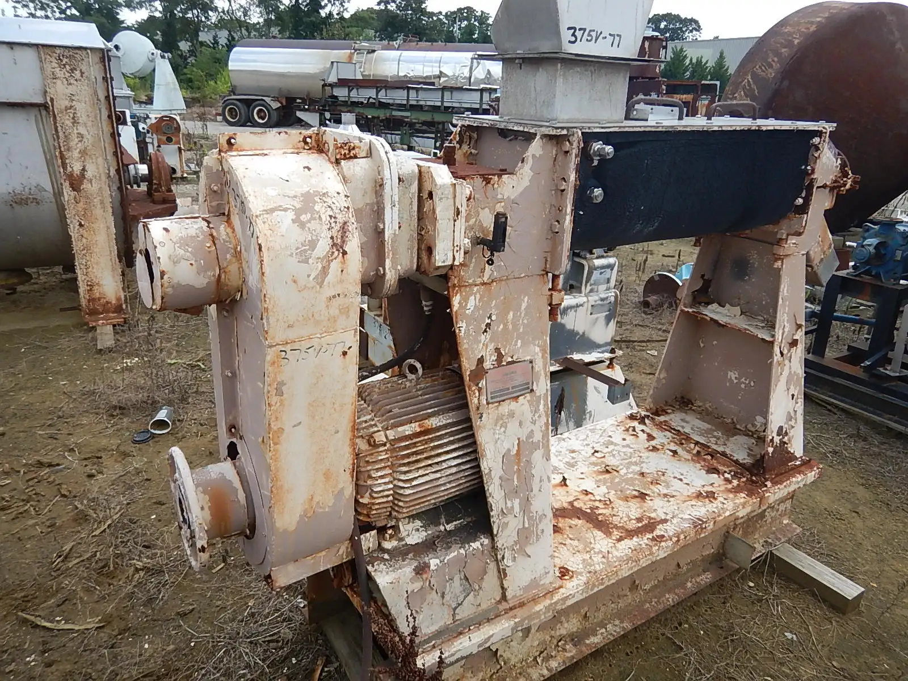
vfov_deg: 56.8
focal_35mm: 24
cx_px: 454
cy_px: 340
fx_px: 630
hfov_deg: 71.6
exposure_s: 1/800
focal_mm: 4.3
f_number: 2.8
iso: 125
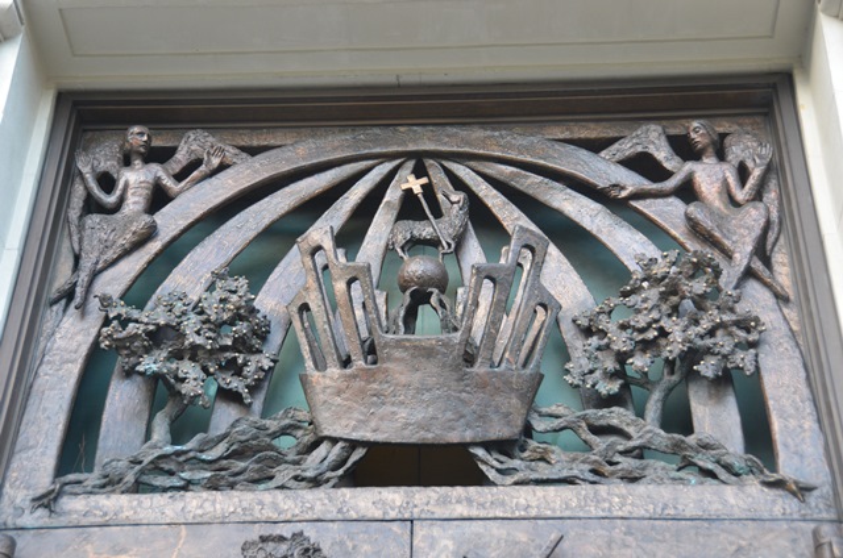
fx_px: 1683
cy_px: 279
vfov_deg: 18.8
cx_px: 422
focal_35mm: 72
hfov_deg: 28.1
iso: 800
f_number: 4.5
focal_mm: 48
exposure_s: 1/40
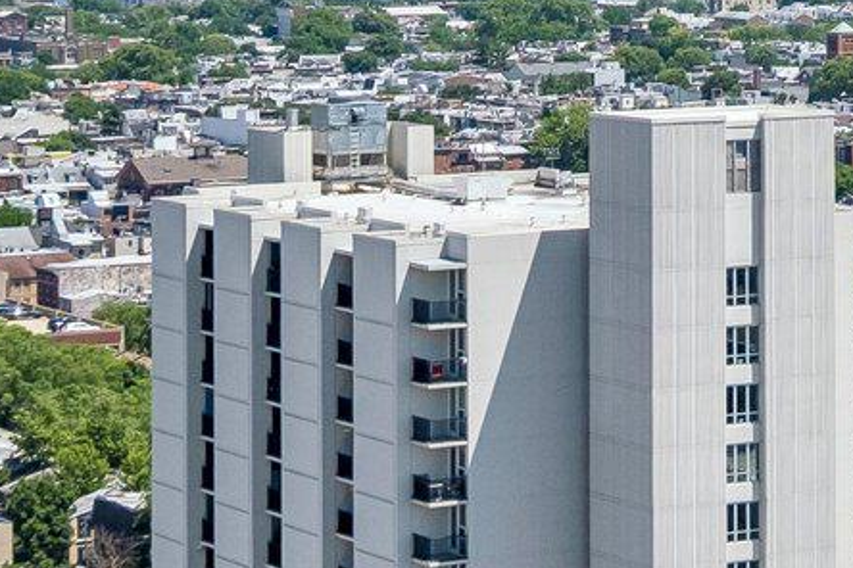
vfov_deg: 8.2
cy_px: -179
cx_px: 1572
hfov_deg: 11.4
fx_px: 3933
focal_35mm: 166
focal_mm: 24
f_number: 8
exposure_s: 1/950
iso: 250
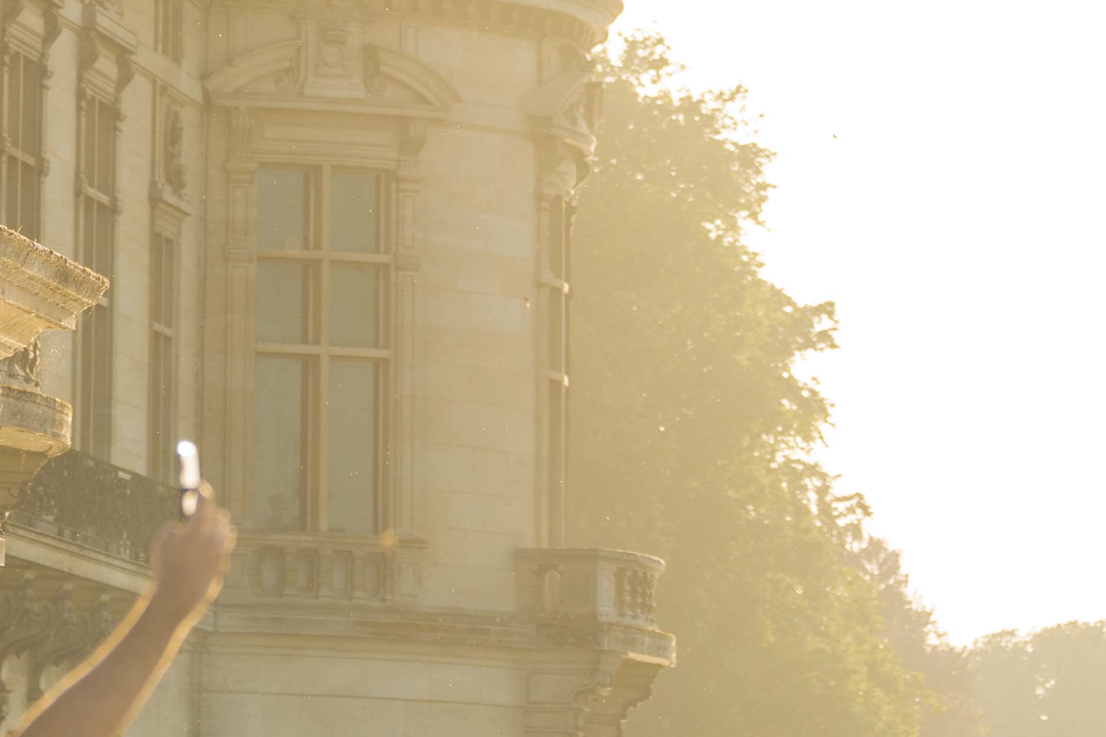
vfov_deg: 5.3
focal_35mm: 256
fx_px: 7865
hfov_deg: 8.0
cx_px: -225
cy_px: -393
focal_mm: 69
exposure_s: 1/800
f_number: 2.8
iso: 100
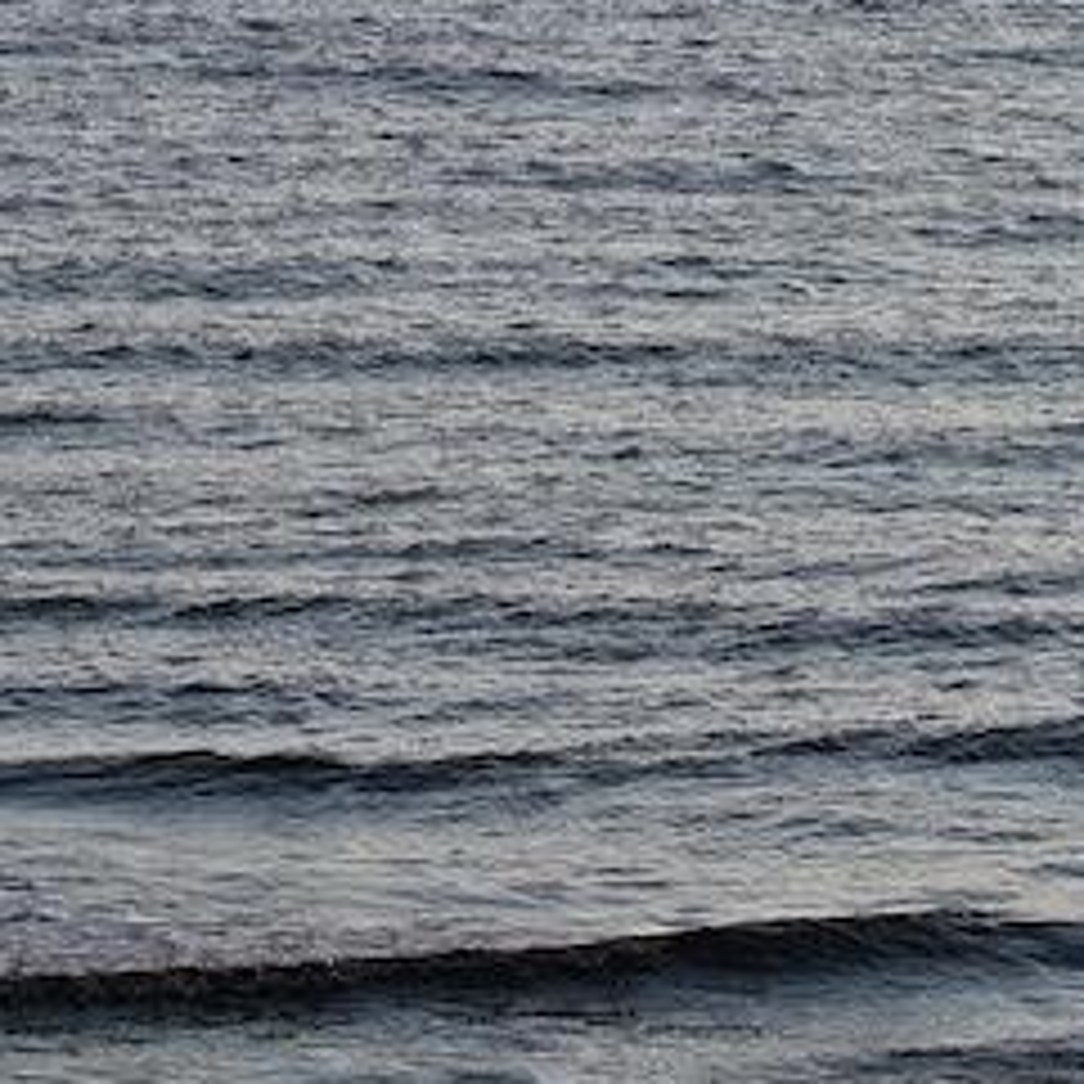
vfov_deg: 5.6
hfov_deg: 5.6
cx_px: -405
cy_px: -882
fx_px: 10912
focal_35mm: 308
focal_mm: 19.35
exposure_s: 1/320
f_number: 2.8
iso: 100
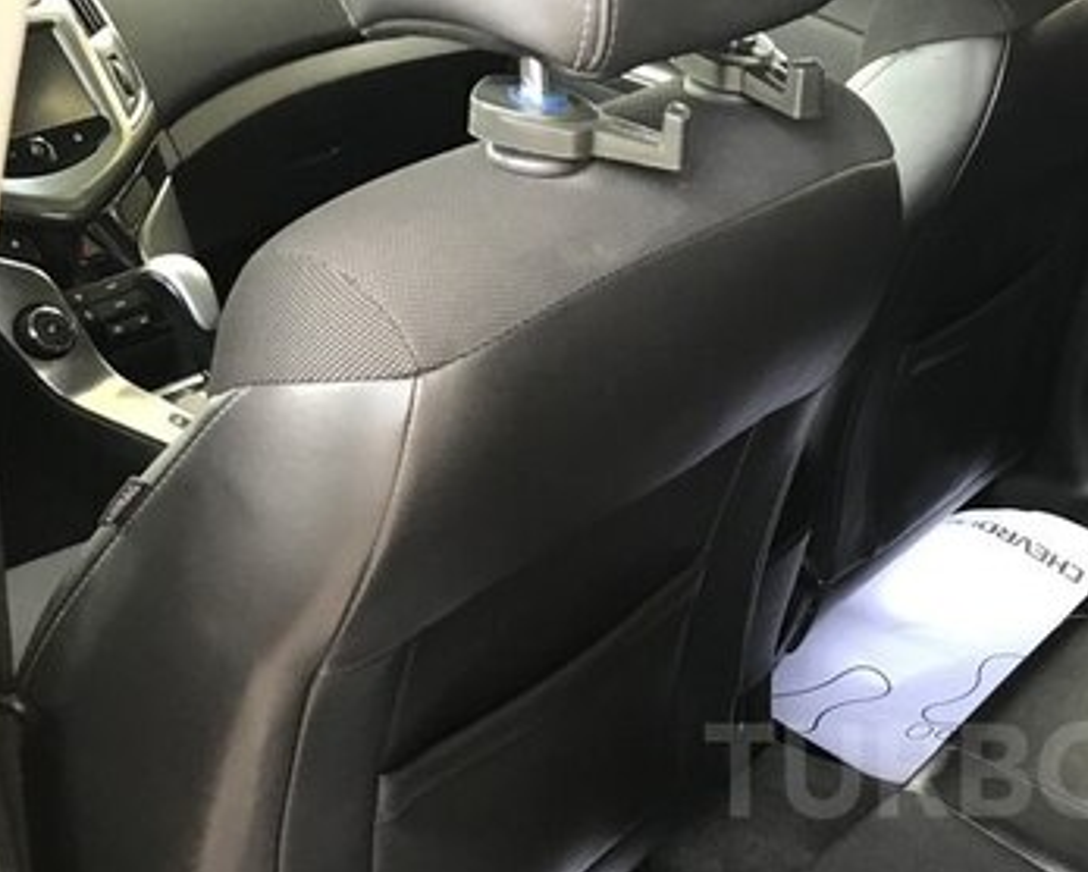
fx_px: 1675
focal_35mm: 52
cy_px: 770
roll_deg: -2.5
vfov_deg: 28.2
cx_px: 1025
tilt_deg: -33.7
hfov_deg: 33.6
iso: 40
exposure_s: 1/25
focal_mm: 3.99
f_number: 1.8
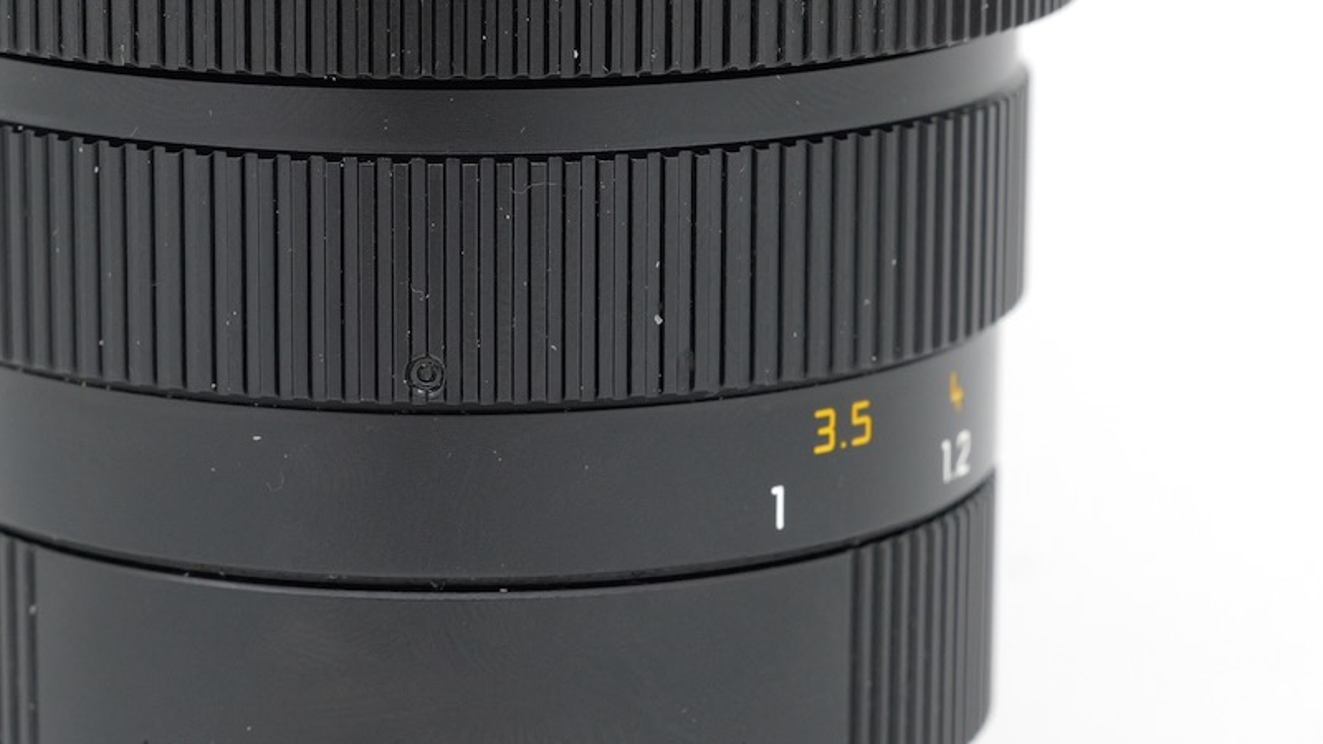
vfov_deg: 9.0
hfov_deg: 15.9
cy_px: 245
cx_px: 456
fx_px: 4736
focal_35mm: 135
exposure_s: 1/60
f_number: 9
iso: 800
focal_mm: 43
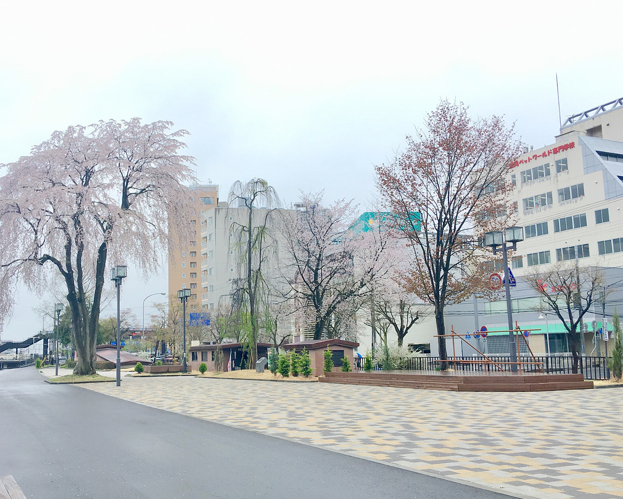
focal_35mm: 37
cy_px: 261
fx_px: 682
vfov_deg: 40.1
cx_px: 248
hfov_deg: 48.8
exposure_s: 1/427
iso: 25
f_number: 2.2
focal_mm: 4.15
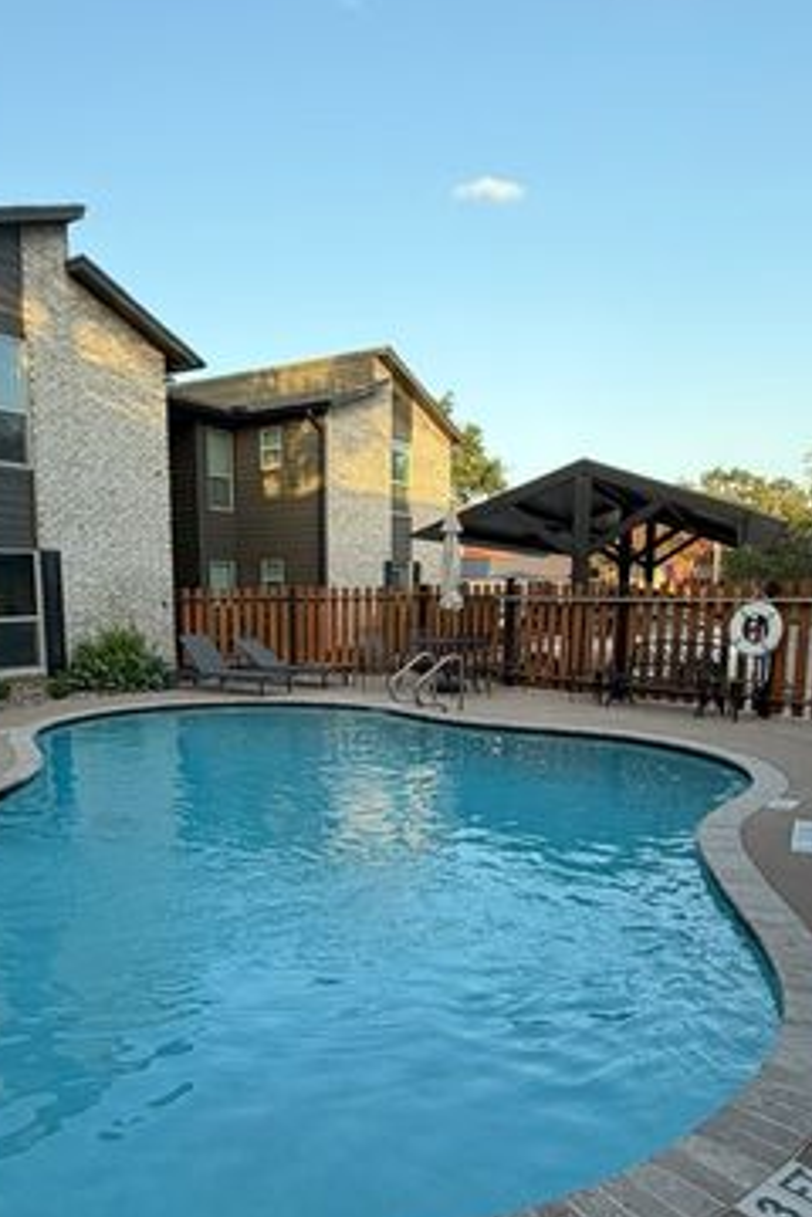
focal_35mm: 27
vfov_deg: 66.5
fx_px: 913
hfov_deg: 47.5
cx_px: 308
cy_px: 749
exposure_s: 1/405
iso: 50
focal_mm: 2.22
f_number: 2.2
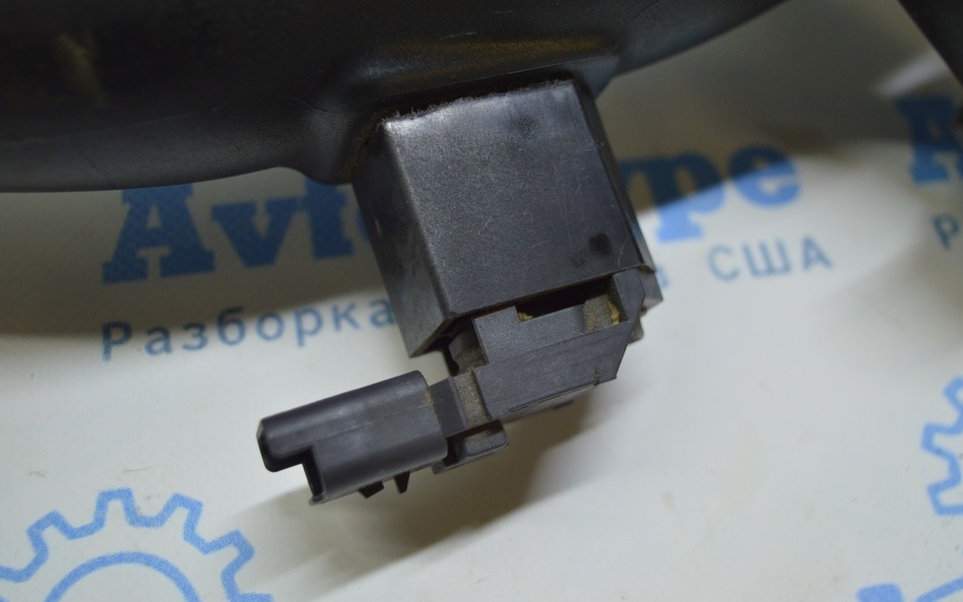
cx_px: 472
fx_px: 1169
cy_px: 273
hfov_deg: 44.8
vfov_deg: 28.9
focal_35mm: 45
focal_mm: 27
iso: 400
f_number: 4
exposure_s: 1/60
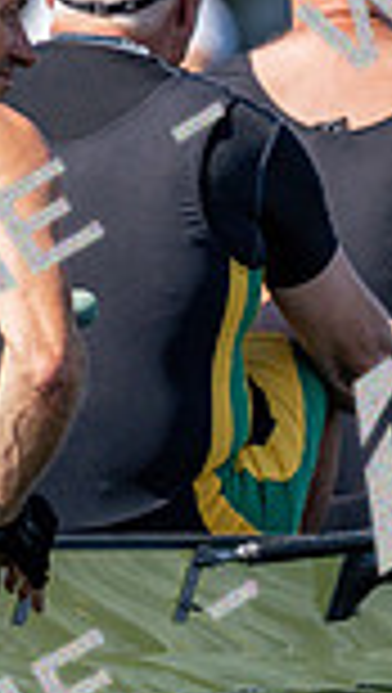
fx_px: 34203
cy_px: 146
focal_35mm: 1857
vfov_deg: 1.2
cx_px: -32
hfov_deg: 0.7
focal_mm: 470
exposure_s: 1/1600
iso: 320
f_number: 6.3
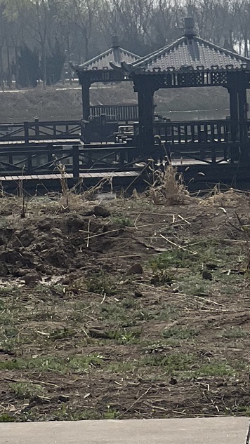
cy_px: 260
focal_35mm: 265
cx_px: 112
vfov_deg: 8.1
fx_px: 3123
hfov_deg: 4.6
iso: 32
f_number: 2.8
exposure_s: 1/2481
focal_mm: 9
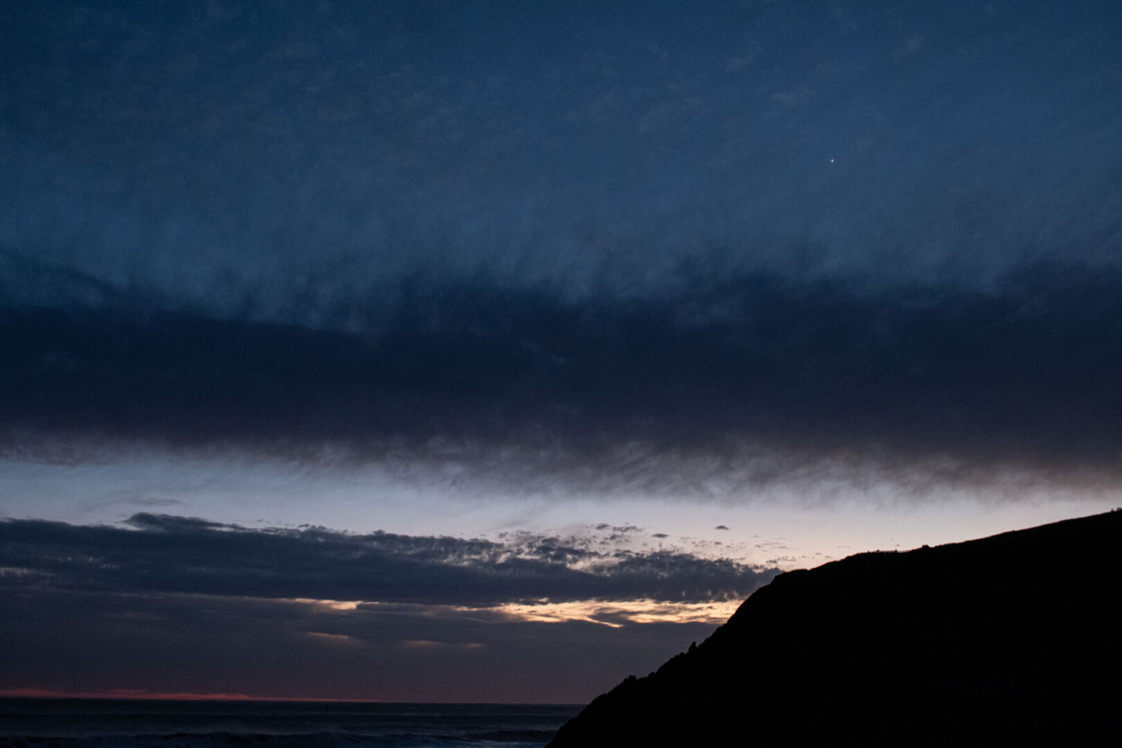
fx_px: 1122
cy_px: 374
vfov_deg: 36.9
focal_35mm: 36
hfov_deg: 53.1
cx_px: 561
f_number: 5.6
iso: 3200
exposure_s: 1/60
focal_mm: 24
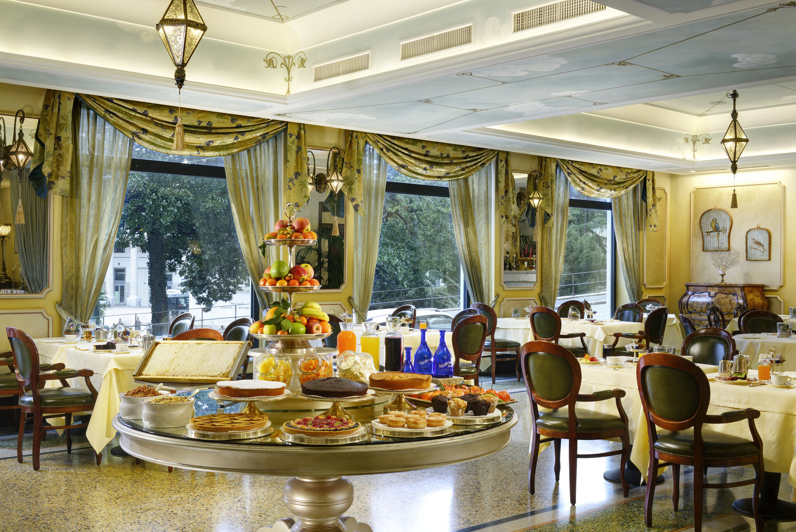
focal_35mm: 40
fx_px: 885
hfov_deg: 48.4
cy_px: 266
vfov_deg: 33.4
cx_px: 398
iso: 100
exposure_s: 1/200
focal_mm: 40
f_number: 13
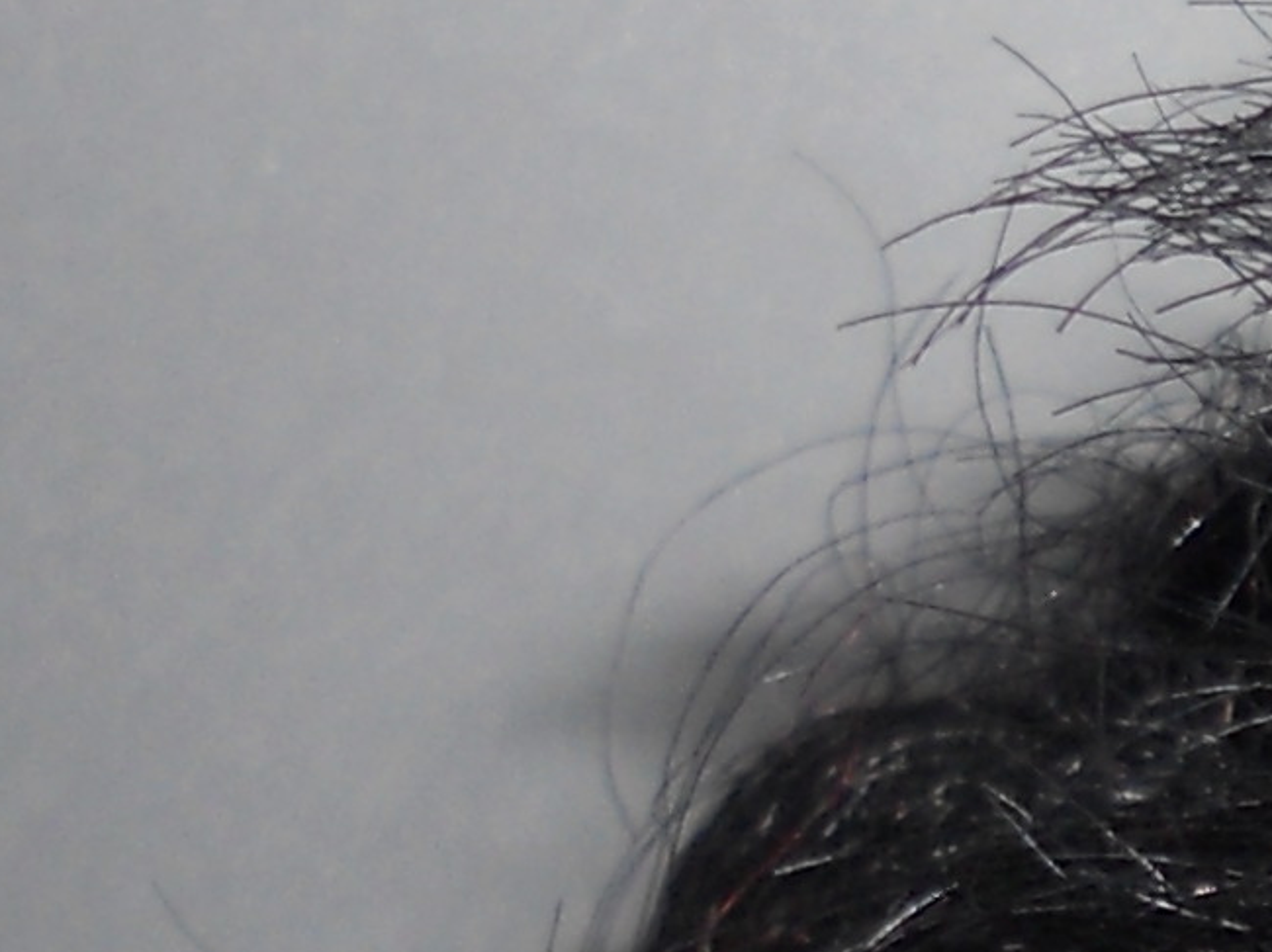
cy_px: 2131
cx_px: 2732
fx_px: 7236
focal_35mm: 197
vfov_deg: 7.2
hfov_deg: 9.3
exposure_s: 1/25
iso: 80
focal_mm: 5.8
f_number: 8.8
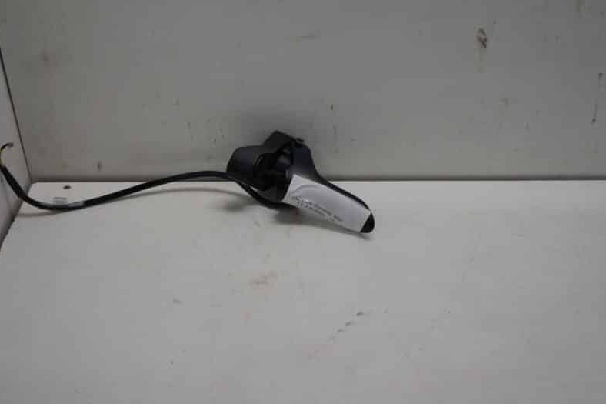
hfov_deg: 49.4
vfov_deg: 34.2
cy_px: 200
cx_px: 265
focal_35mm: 39
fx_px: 656
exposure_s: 1/60
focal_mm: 20
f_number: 5.6
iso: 125
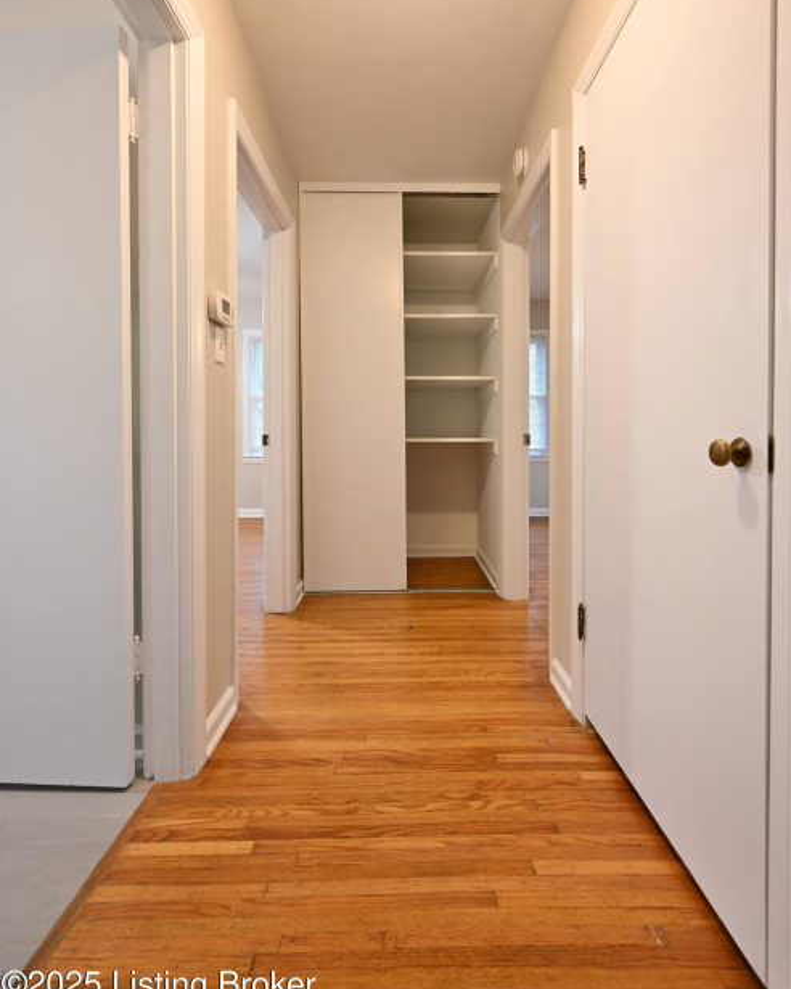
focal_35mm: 16
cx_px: 400
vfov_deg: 92.7
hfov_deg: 80.4
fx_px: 468
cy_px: 437
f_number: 5
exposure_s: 1/30
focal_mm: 14
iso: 1100
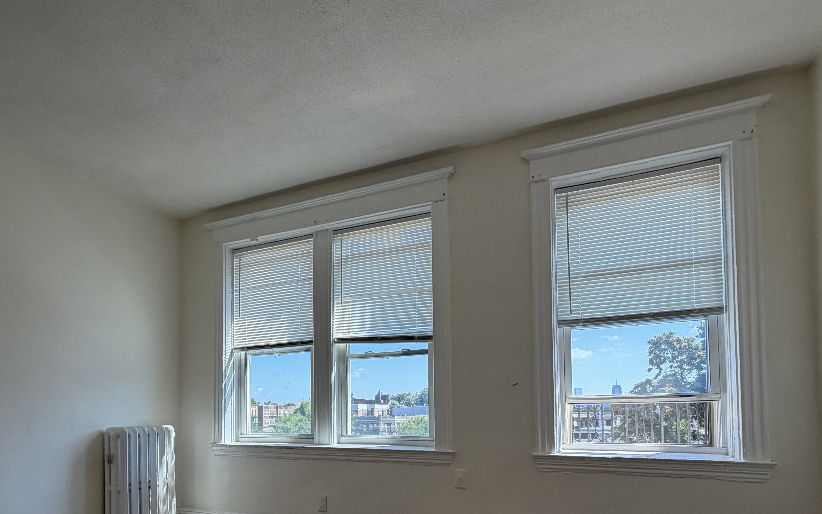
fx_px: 470
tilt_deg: +0.9
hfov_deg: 82.1
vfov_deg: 54.1
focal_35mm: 21
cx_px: 374
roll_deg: +0.4
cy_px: 396
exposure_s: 1/159
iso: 64
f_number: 2.2
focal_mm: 2.22
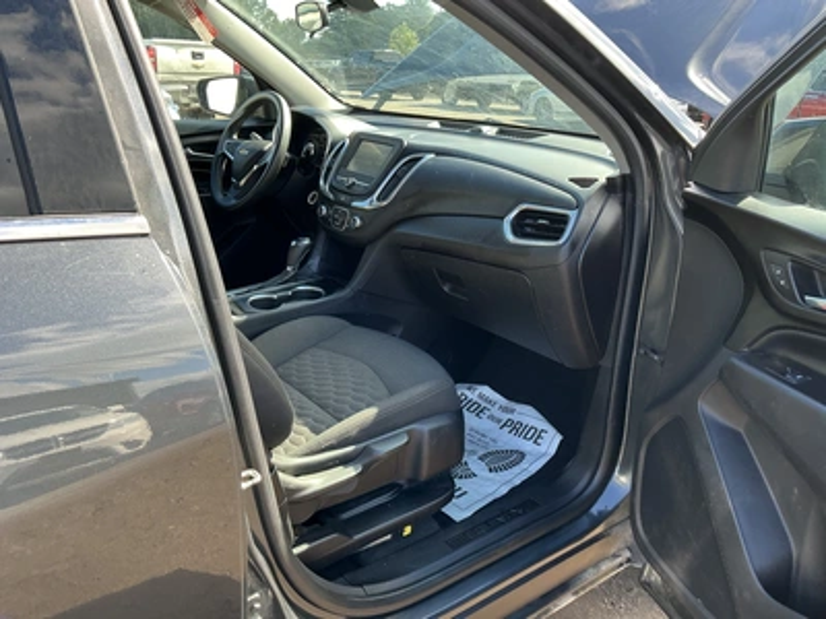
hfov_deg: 63.4
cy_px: 310
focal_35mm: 28
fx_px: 668
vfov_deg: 49.7
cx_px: 413
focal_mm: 3
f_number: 1.8
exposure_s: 1/122
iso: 20
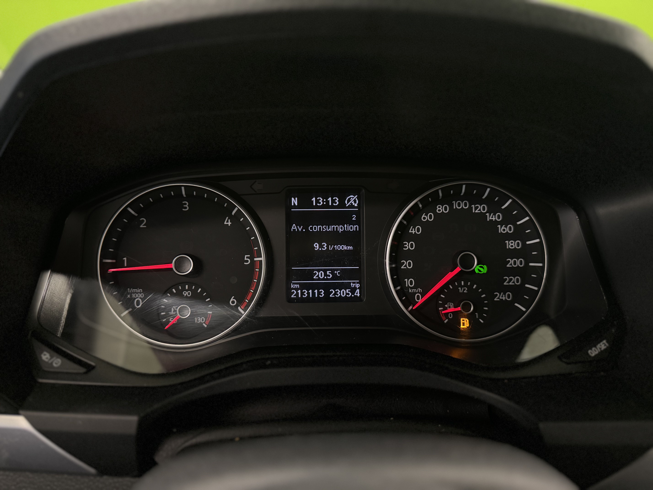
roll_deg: -0.2
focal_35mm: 24
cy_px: 245
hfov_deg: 71.6
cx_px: 326
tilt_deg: -21.4
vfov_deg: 56.8
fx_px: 453
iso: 500
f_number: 1.78
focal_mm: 6.76
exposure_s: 1/50
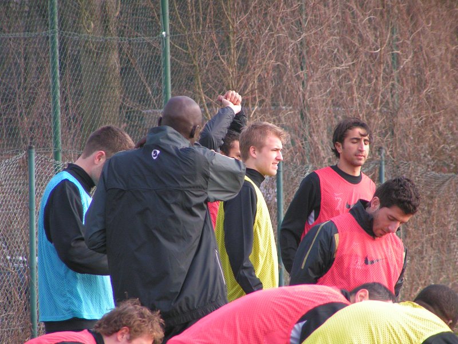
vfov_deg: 3.9
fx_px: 5028
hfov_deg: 5.2
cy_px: 172
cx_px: 229
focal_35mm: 380
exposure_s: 1/400
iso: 125
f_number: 3.5
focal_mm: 58
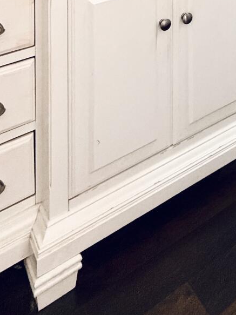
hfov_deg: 28.1
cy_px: -159
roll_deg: -0.4
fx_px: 436
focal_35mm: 48
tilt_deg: -0.6
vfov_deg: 27.3
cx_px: 247
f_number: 2.2
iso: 250
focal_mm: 2.22
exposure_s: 1/60
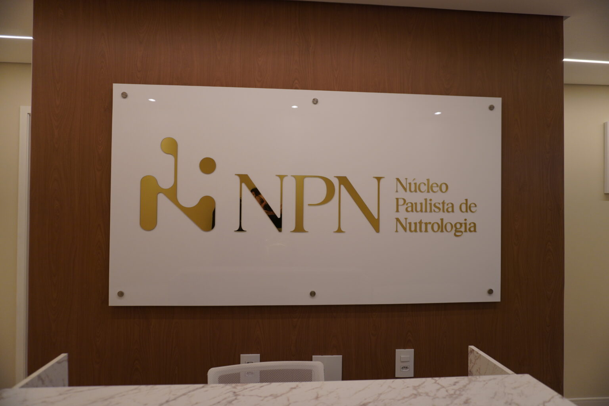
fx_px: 406
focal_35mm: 24
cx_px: 304
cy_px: 203
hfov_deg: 73.7
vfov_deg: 53.1
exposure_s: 1/60
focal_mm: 16
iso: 200
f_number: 3.5
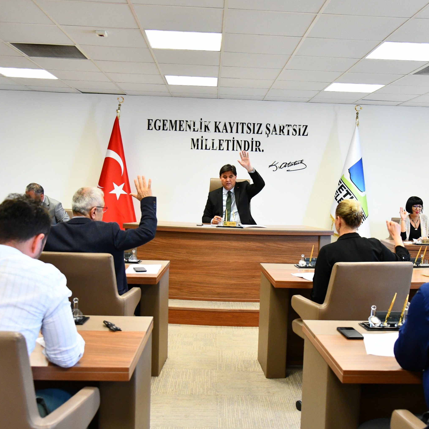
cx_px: 243
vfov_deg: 41.9
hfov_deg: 41.8
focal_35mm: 40
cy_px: 212
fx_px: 561
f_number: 5
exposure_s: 1/125
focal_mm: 31
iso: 3200
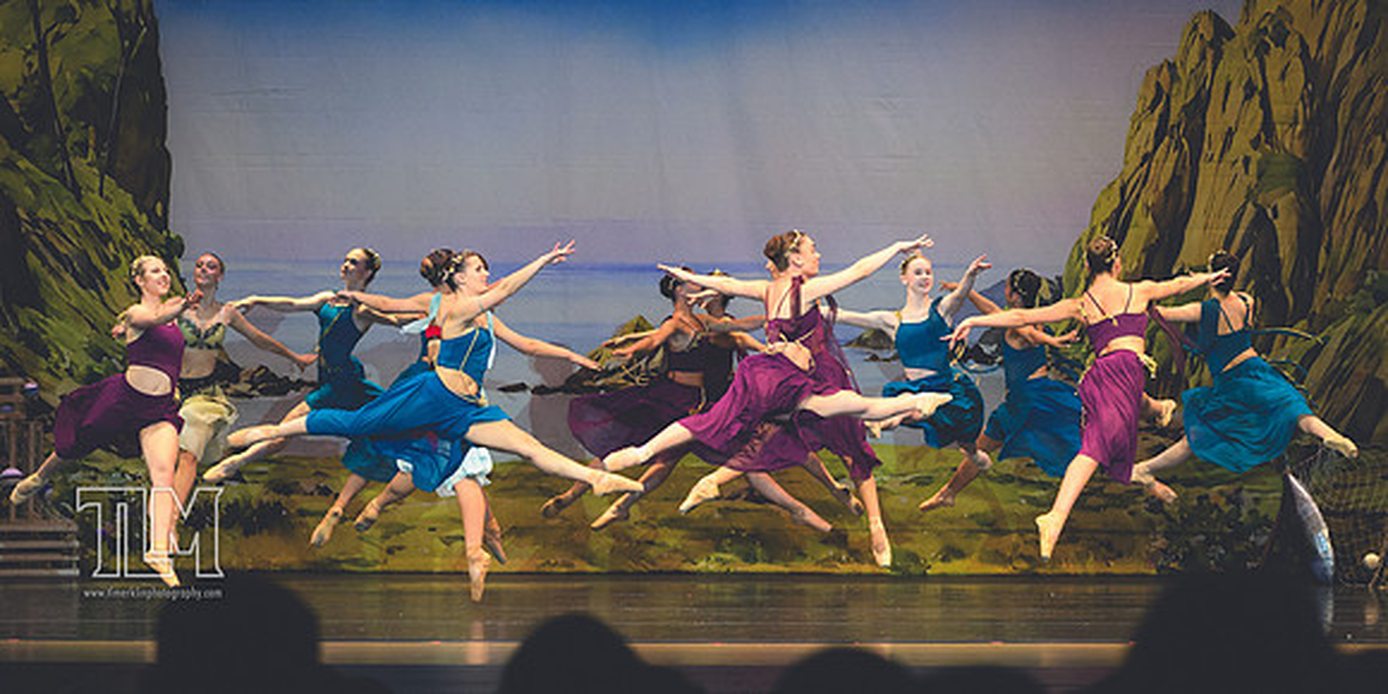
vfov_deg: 7.3
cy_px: 568
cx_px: 766
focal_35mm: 152
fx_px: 5463
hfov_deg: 14.5
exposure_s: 1/500
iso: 2500
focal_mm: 70
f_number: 2.8
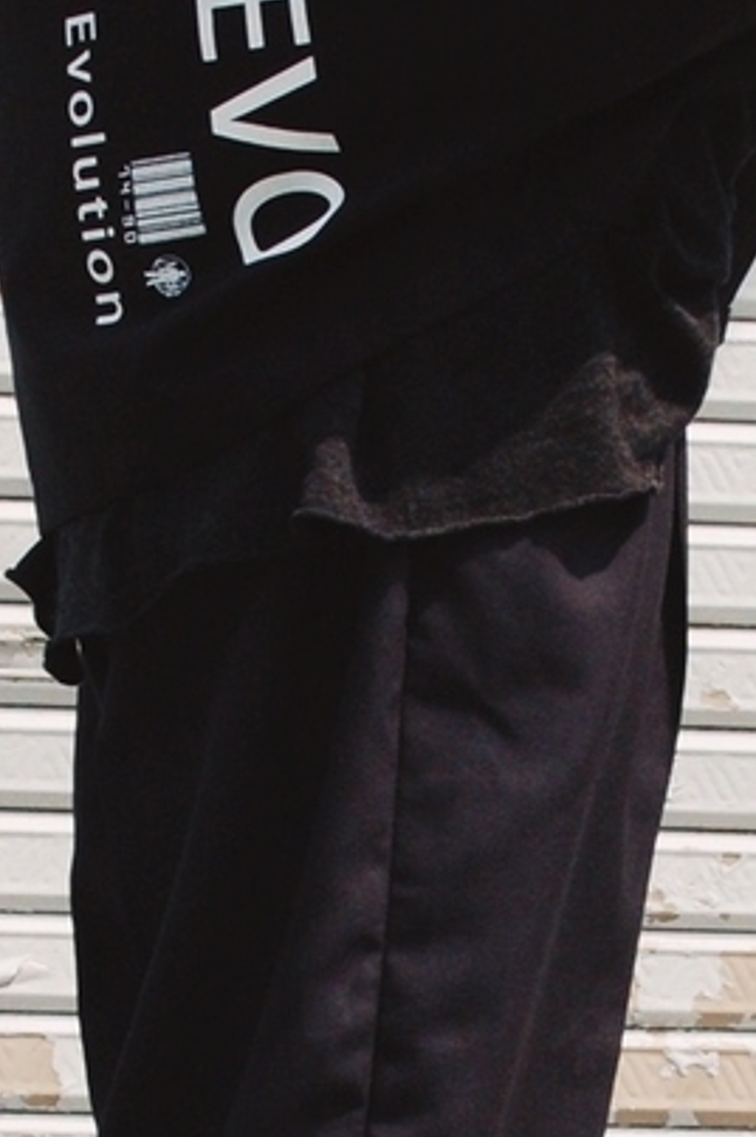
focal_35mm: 156
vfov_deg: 13.1
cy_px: 931
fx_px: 4938
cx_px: 341
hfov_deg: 8.8
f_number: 13
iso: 800
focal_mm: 35
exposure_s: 1/640
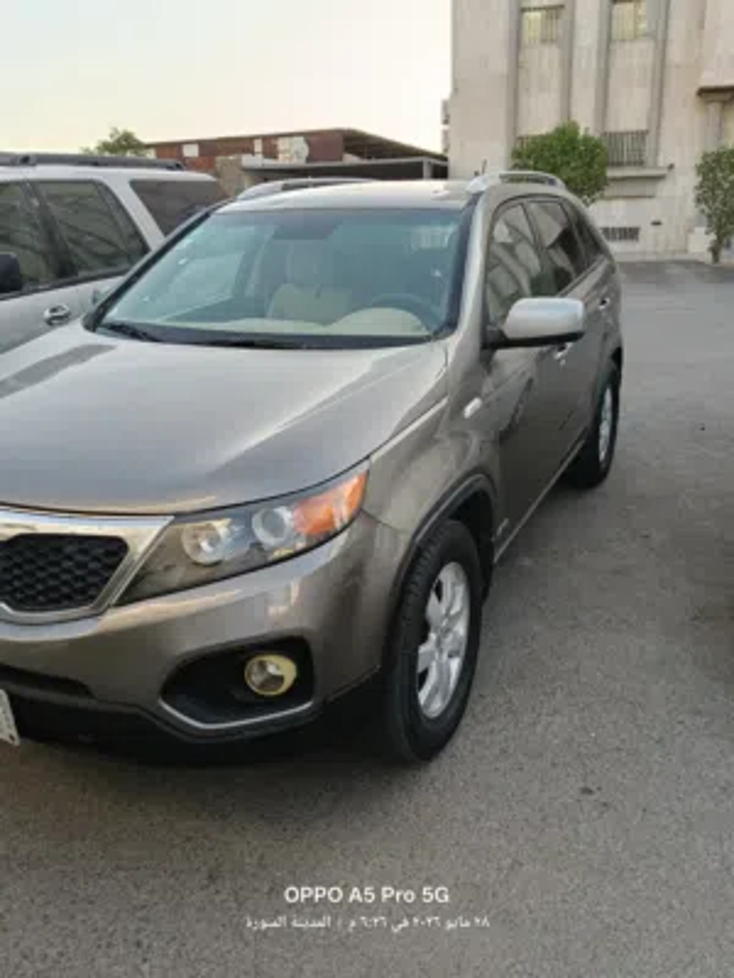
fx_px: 763
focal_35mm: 27
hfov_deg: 51.4
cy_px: 489
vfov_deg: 65.3
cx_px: 367
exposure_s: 1/100
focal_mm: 3.98
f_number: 1.8
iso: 80
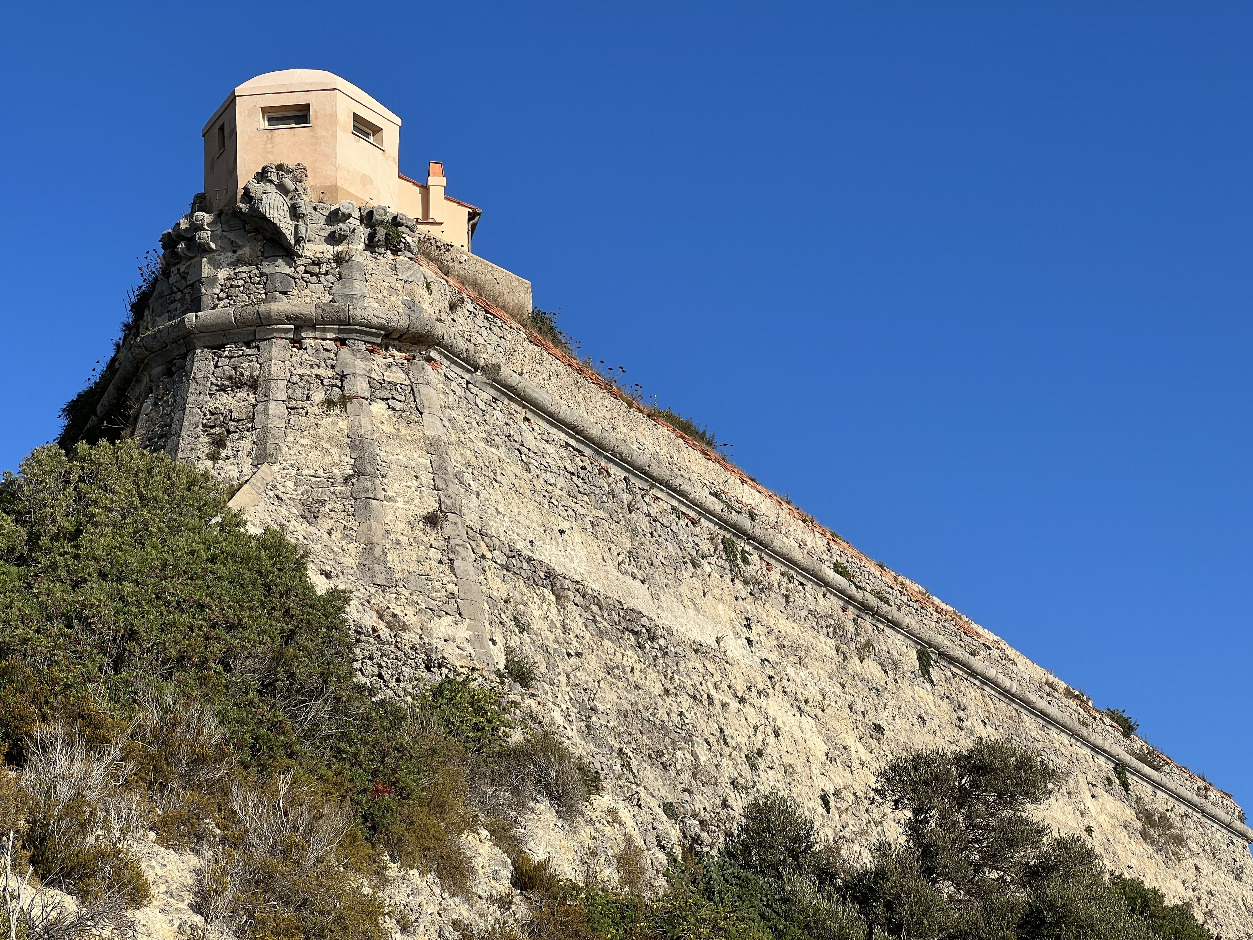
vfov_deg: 19.1
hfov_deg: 25.3
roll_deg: +2.2
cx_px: 626
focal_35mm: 77
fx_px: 2787
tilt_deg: +19.0
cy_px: 470
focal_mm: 9
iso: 32
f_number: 2.8
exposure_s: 1/809
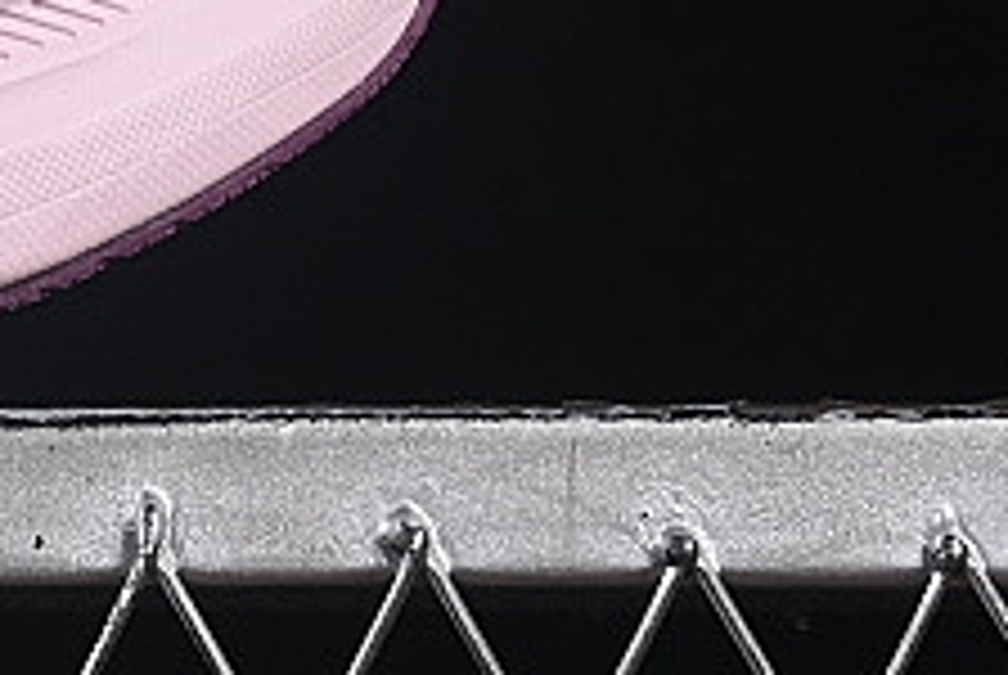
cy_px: -616
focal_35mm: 361
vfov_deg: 3.8
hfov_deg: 5.6
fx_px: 10121
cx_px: -1138
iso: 160
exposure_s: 1/80
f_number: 8
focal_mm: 50
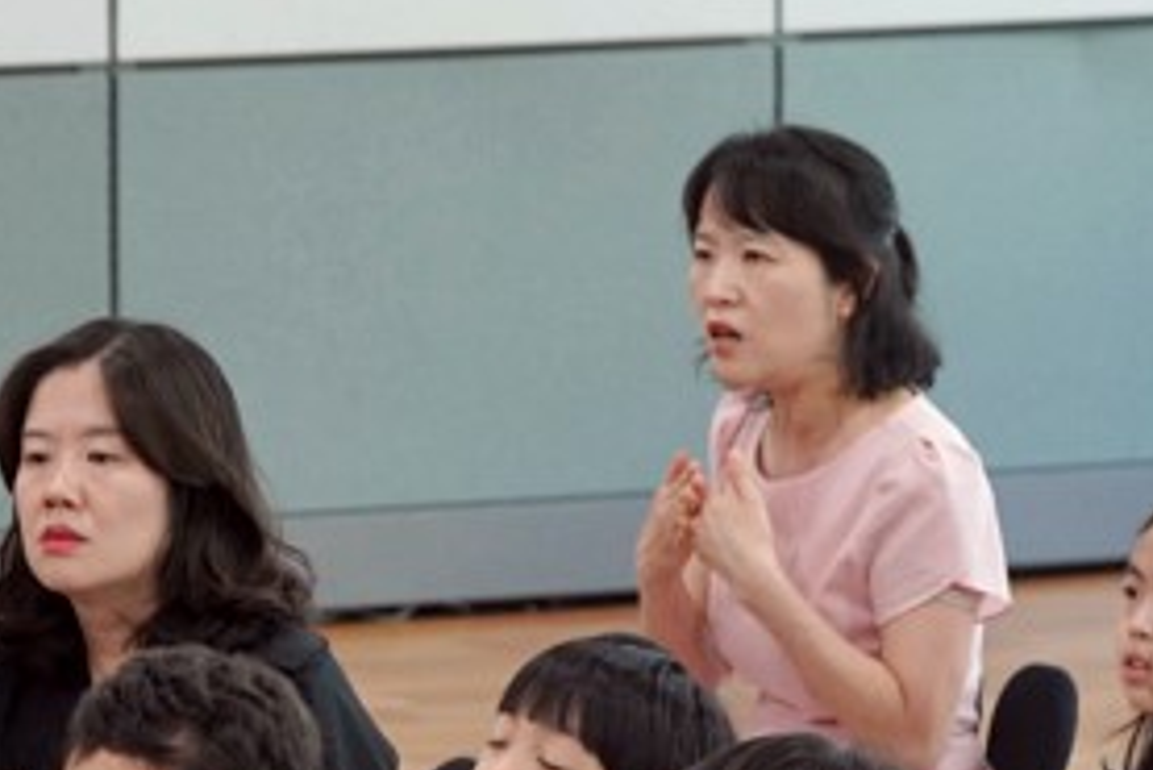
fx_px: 9773
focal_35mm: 305
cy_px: 749
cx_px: -420
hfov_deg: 6.7
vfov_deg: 4.5
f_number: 4
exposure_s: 1/160
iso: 1600
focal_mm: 94
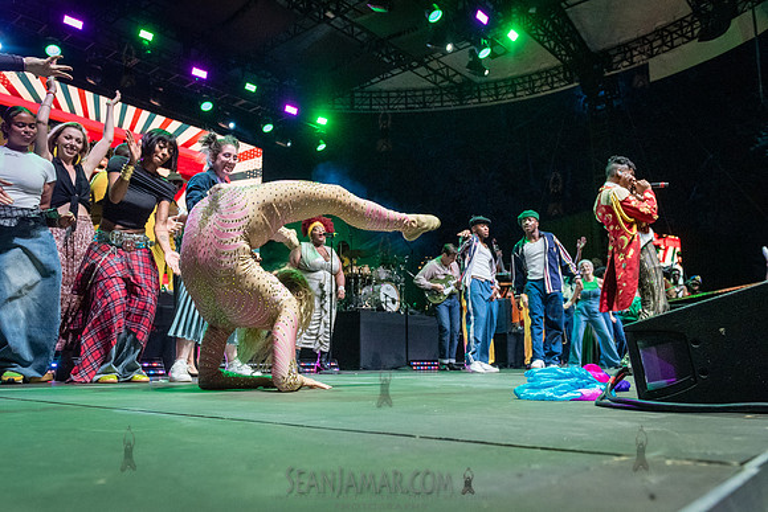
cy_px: 254
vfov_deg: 45.2
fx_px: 615
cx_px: 360
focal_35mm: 29
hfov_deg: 63.9
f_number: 4
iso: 6400
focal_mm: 26
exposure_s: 1/800
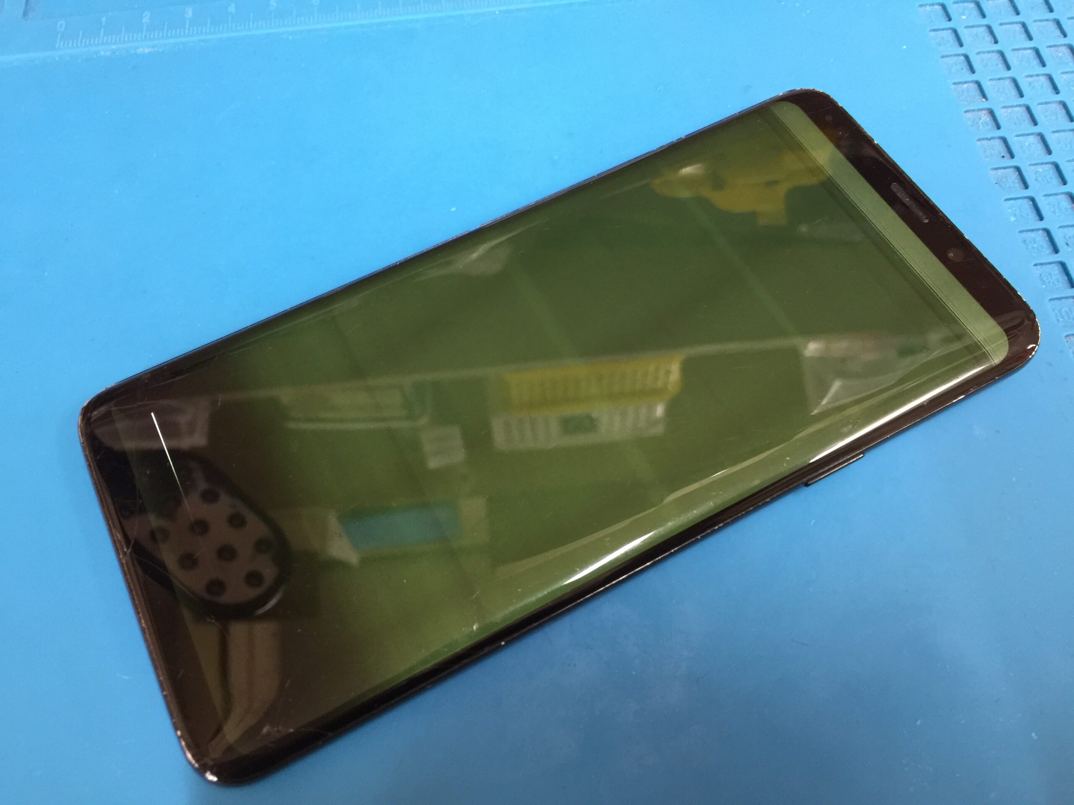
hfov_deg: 61.7
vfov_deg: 48.2
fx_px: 900
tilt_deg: -64.2
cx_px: 537
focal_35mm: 29
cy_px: 402
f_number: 2.2
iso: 125
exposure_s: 1/17
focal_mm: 4.15
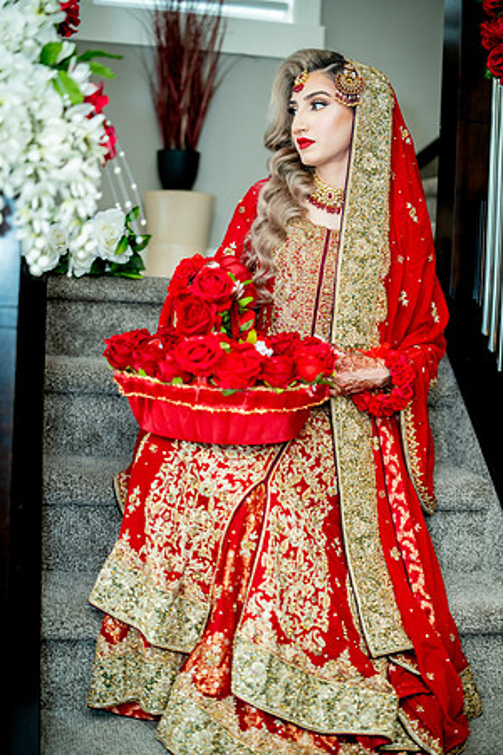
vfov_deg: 39.6
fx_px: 1048
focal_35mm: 50
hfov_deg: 27.0
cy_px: 378
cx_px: 252
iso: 800
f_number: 2
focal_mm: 50
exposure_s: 1/200
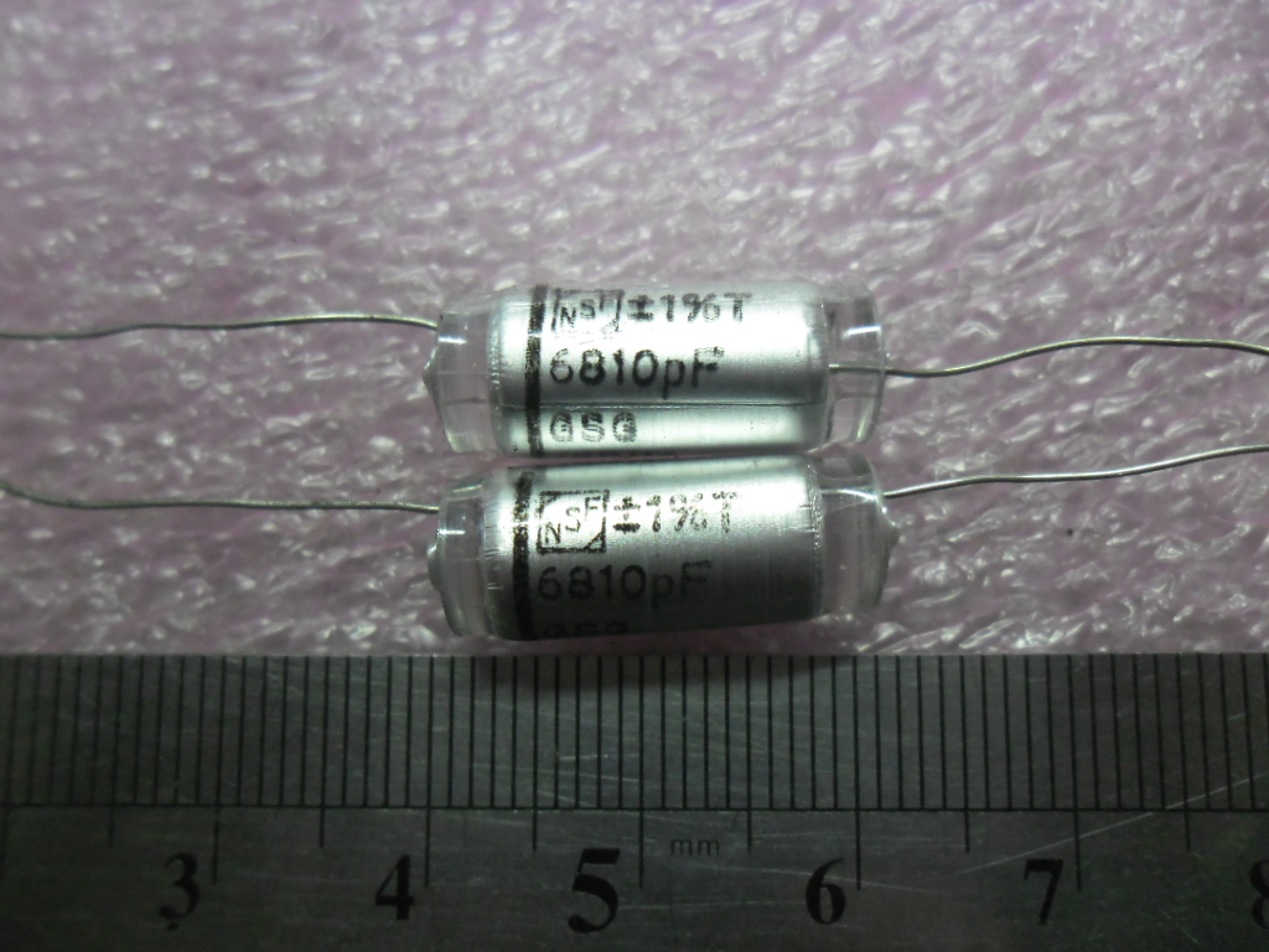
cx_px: 634
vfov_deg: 51.4
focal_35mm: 27
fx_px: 990
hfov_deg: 65.3
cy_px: 476
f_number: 3.5
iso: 400
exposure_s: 1/33
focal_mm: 4.9
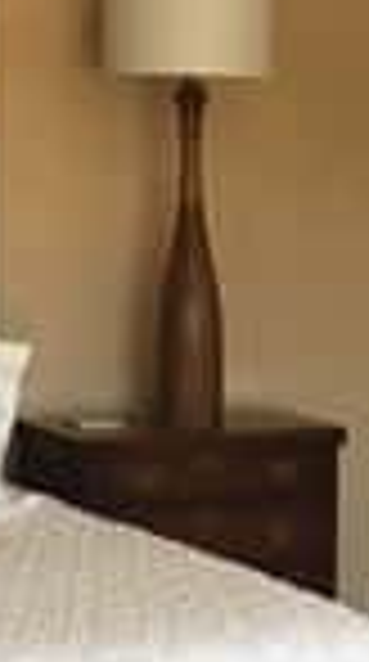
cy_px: 68
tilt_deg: +0.0
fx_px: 2416
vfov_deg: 15.4
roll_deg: -0.7
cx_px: -63
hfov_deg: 8.6
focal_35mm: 138
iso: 25
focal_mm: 4.15
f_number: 2.2
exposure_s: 1/30
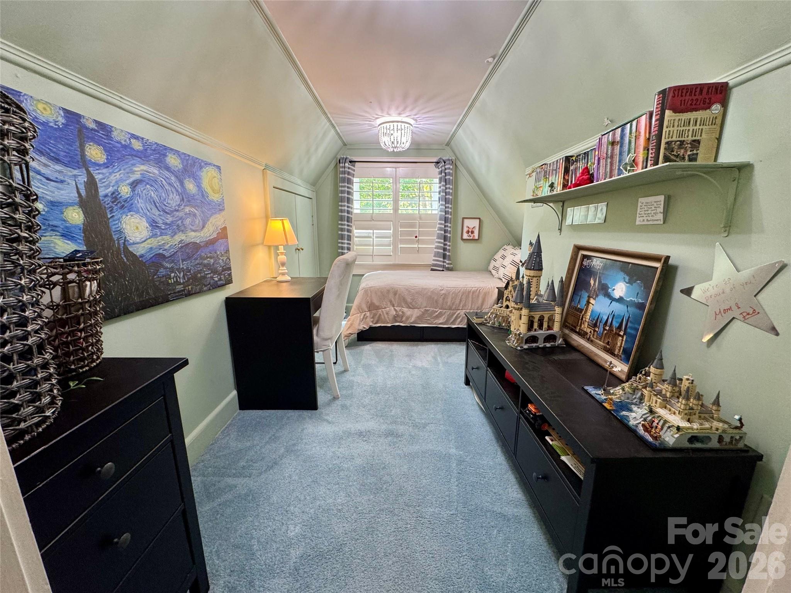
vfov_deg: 85.7
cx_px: 396
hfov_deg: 102.1
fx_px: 320
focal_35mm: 14
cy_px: 296
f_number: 2.2
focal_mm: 2.22
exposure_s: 1/60
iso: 160
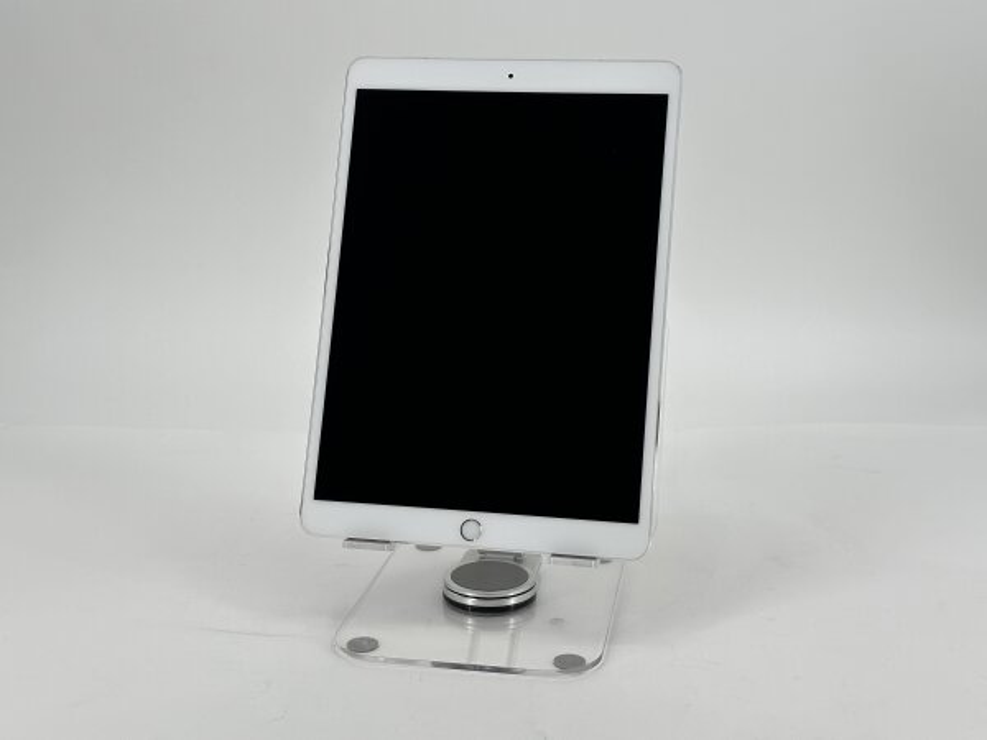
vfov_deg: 30.3
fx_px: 1369
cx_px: 494
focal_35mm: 48
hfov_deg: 39.7
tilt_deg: -12.3
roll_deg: +0.1
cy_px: 370
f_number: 1.78
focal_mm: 6.86
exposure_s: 1/594
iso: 64
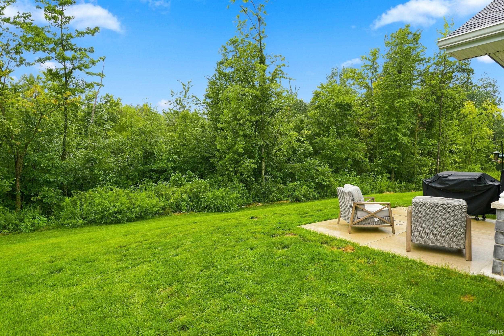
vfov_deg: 59.5
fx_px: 294
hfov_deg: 81.2
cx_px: 252
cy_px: 168
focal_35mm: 21
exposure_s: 1/80
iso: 100
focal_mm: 14
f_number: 4.5
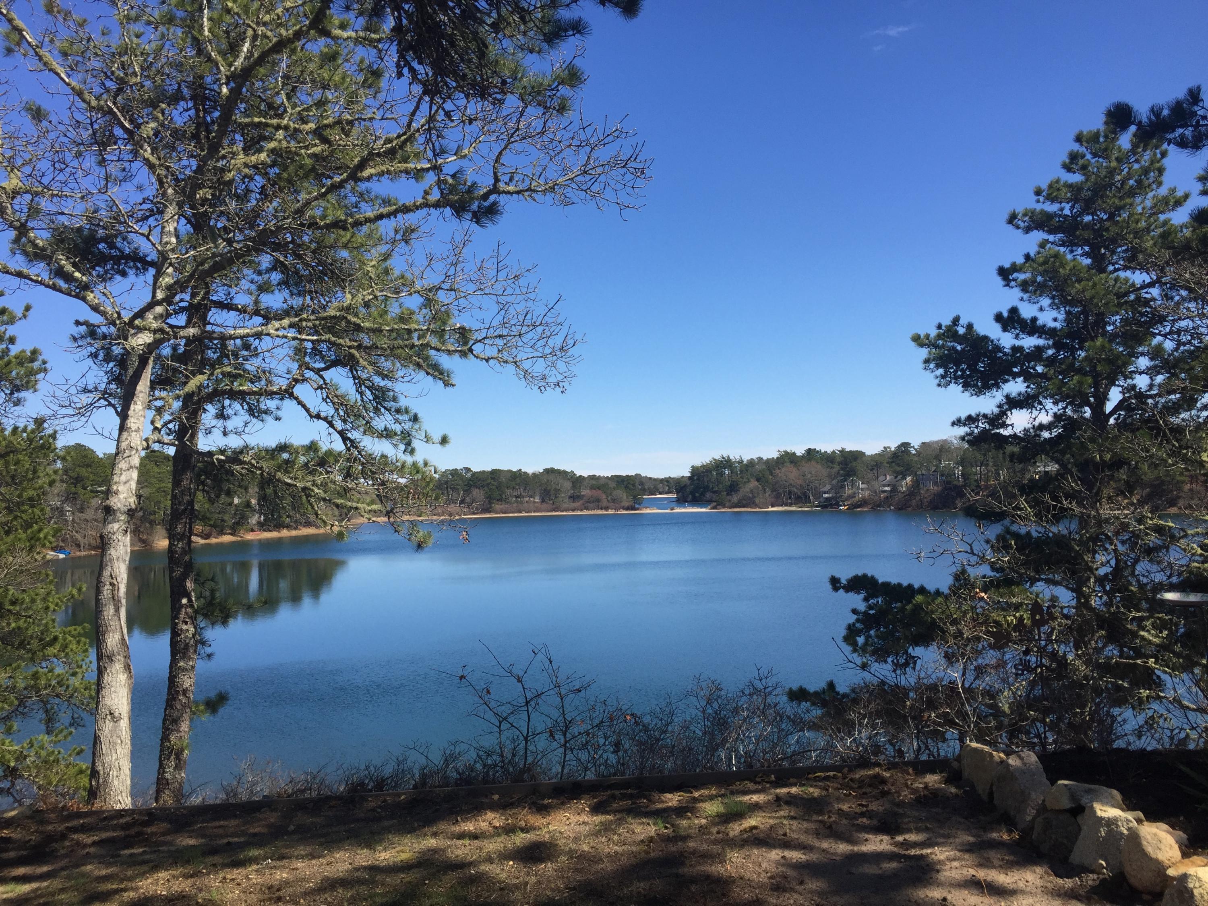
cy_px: 453
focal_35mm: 29
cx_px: 604
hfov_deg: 61.7
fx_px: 1012
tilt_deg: +1.9
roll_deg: +0.5
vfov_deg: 48.2
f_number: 2.2
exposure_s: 1/1721
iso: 32
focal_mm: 4.15
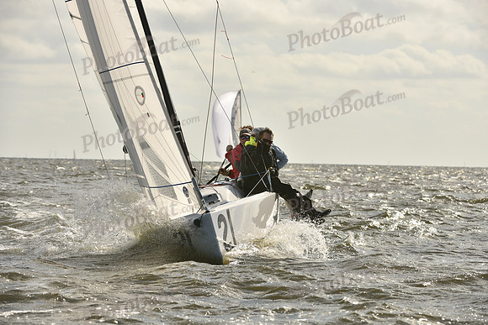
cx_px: 244
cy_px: 162
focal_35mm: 200
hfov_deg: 10.3
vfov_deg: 6.9
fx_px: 2712
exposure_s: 1/1250
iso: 250
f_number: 8
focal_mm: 200
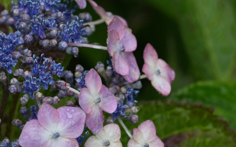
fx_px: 1576
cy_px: 118
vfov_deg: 5.4
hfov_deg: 8.5
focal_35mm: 245
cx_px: 34
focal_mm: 100
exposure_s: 1/500
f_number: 8
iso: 2000
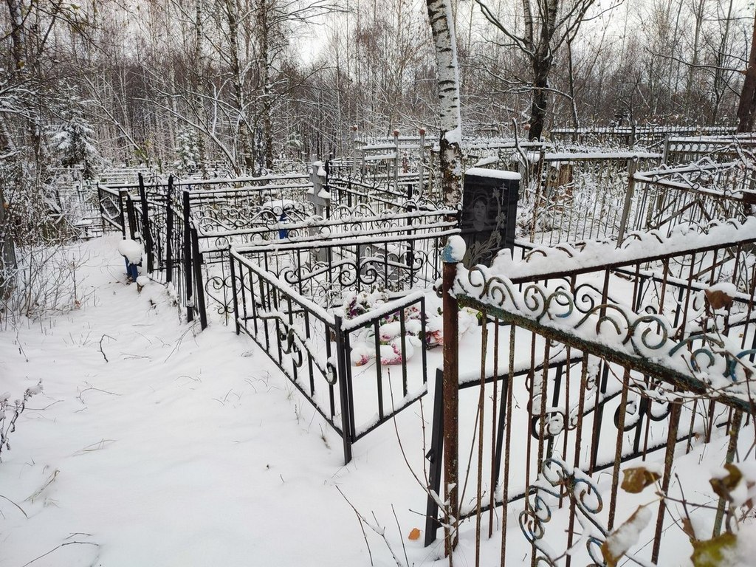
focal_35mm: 25
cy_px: 284
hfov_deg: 69.4
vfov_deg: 54.9
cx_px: 378
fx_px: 546
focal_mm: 6.04
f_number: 1.9
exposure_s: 1/100
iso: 71
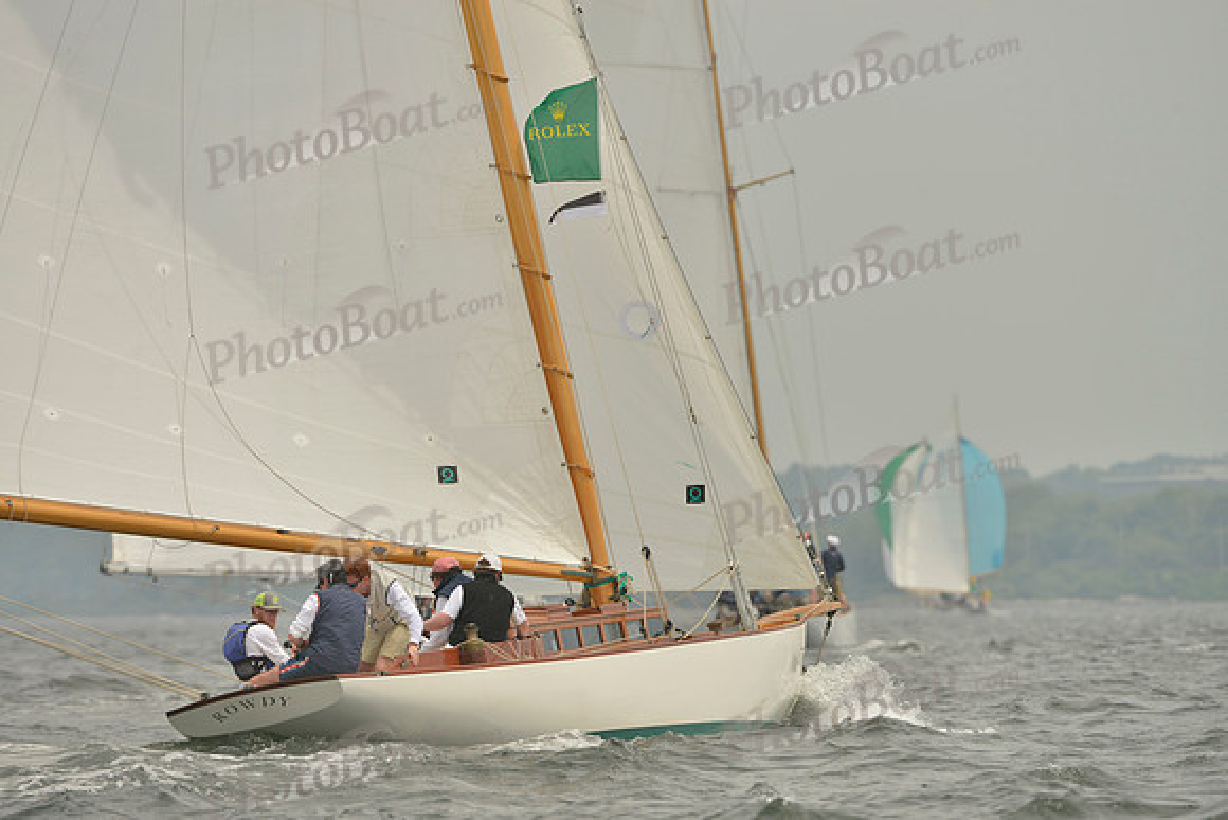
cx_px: 614
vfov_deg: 3.4
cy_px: 410
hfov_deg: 5.2
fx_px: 13647
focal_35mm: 400
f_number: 7.1
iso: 280
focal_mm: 400
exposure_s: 1/1250
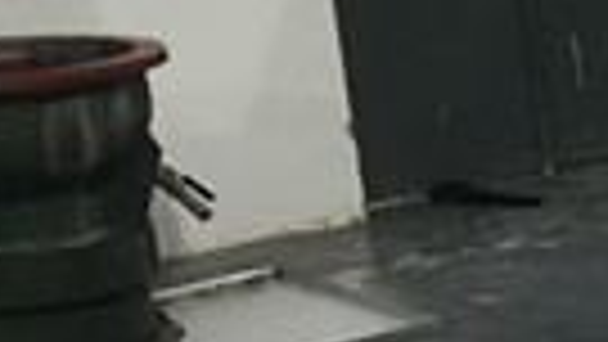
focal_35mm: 118
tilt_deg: -22.4
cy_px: 488
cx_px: 1103
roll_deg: +1.3
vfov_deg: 10.0
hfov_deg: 15.5
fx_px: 1903
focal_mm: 4.15
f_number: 2.2
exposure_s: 1/10
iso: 80
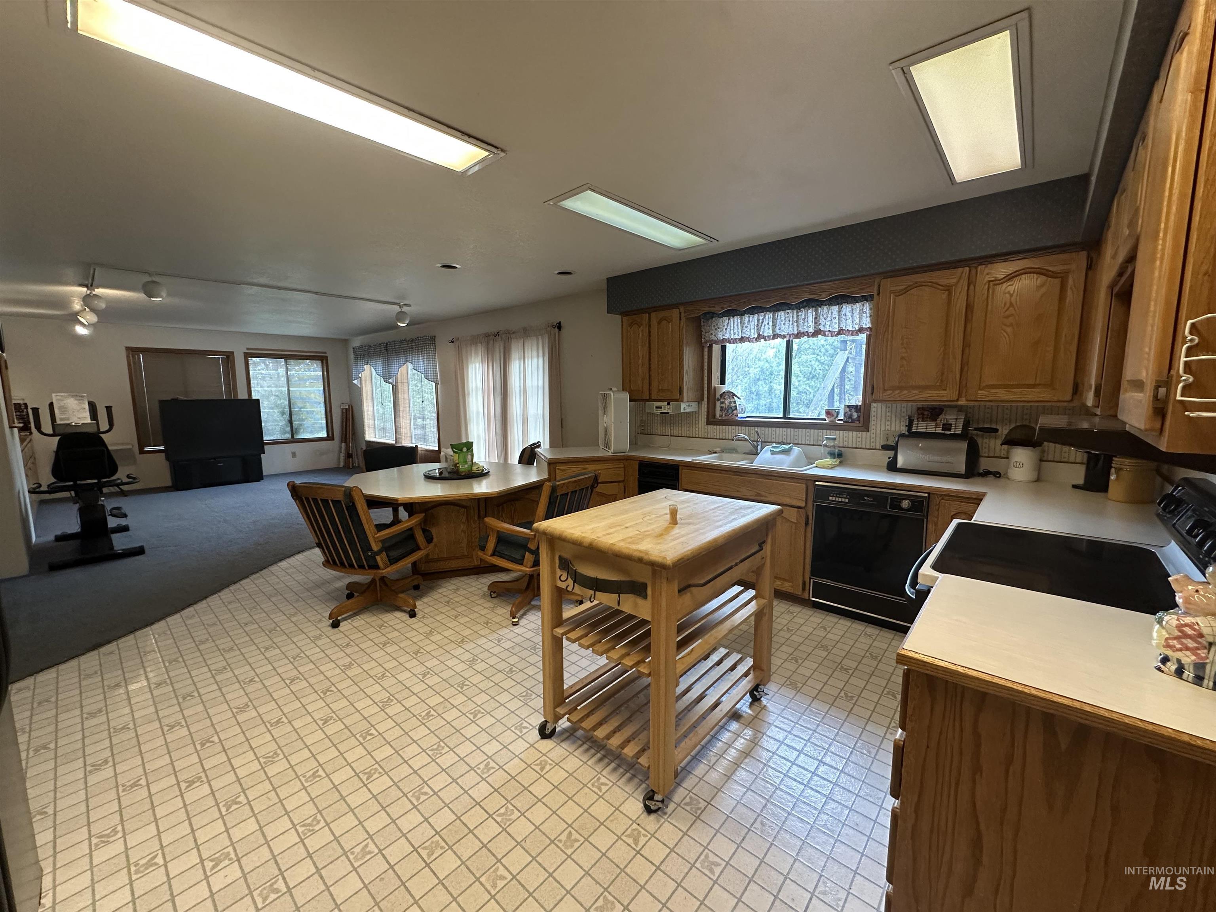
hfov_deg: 102.1
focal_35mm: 14
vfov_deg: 85.7
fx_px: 492
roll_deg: +0.6
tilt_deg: -7.9
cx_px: 608
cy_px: 456
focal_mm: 2.22
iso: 250
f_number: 2.2
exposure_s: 1/120
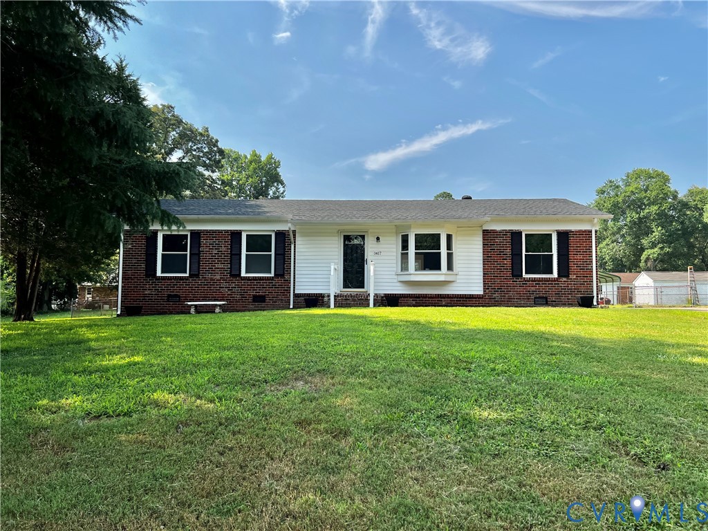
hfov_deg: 67.3
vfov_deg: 53.1
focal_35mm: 26
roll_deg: -0.1
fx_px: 532
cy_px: 266
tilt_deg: +3.7
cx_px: 354
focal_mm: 5.7
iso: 50
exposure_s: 1/3077
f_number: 1.5
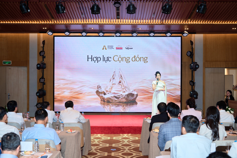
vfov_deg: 34.2
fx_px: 257
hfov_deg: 49.6
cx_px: 118
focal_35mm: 39
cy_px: 79
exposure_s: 1/125
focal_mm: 39
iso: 500
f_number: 4
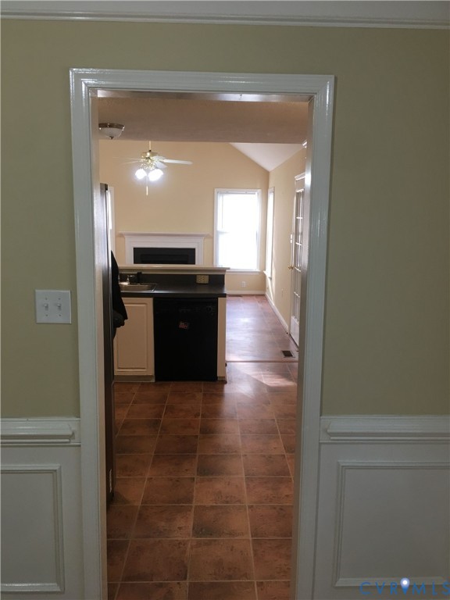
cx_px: 225
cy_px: 300
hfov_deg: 48.2
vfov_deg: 61.7
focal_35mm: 29
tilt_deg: -8.7
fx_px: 503
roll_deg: -2.2
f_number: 2.2
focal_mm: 4.15
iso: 25
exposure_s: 1/15
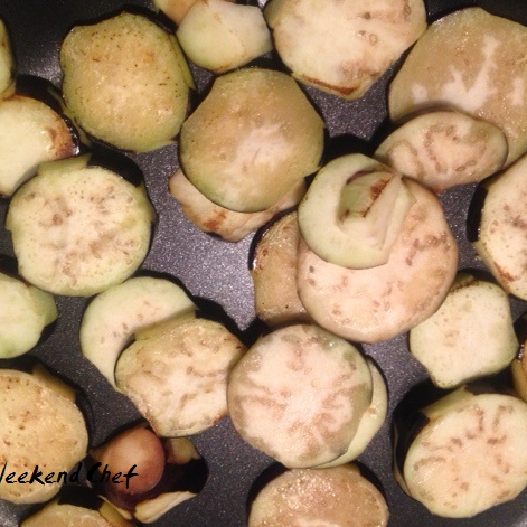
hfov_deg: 40.0
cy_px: 263
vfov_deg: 40.0
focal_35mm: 42
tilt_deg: -73.4
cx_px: 292
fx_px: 723
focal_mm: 4.28
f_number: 2.4
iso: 200
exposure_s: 1/20
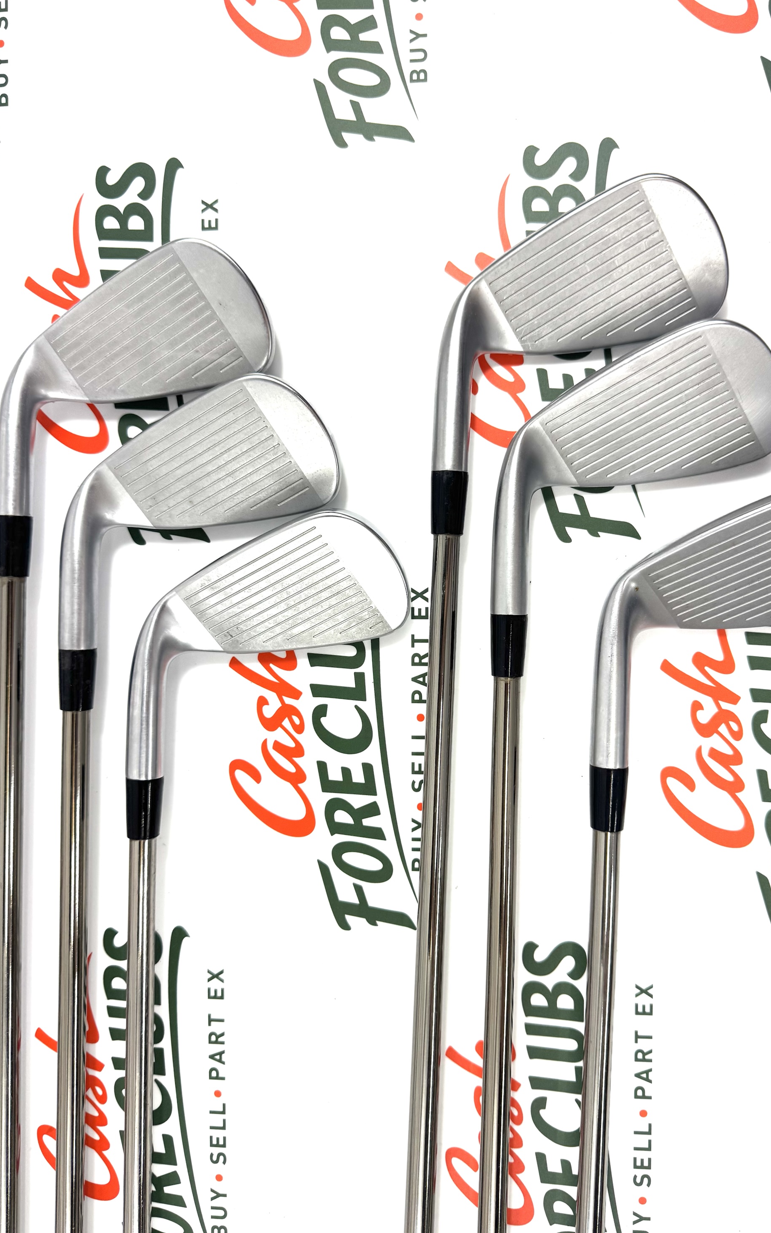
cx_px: 426
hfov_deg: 47.5
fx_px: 874
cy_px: 608
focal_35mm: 26
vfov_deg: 70.4
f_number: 1.78
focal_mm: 6.76
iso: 64
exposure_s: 1/276
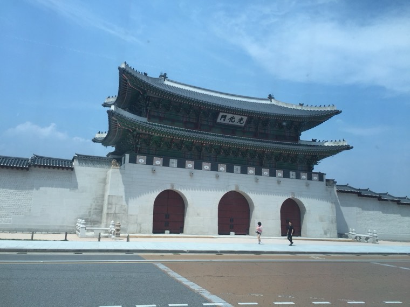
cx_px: 205
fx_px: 343
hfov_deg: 61.7
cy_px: 154
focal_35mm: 29
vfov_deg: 48.2
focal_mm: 4.15
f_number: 2.2
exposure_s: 1/494
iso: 32
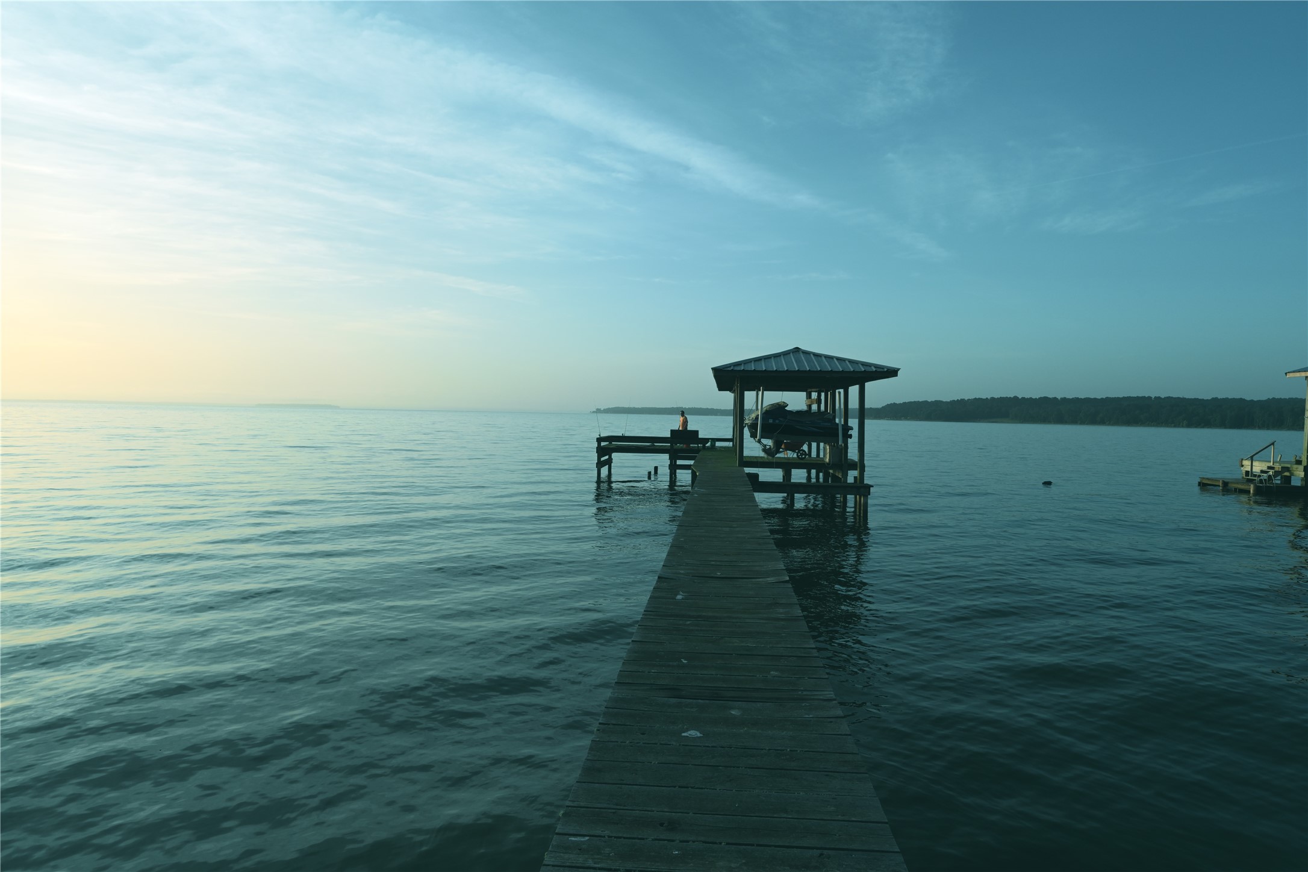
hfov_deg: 81.2
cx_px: 654
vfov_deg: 59.5
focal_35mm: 21
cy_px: 436
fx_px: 763
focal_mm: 21
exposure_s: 1/320
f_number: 11
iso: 400
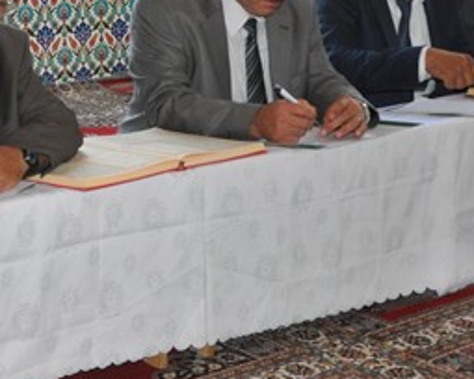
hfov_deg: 20.2
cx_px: 45
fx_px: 1305
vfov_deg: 16.5
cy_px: 93
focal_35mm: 93
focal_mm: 22
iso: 800
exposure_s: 1/100
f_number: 3.8
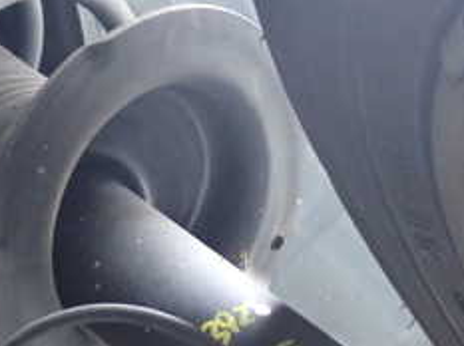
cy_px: 398
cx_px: 311
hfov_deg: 20.0
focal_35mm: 98
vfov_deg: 14.6
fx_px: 1312
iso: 800
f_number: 2.7
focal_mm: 6.83
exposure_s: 1/13
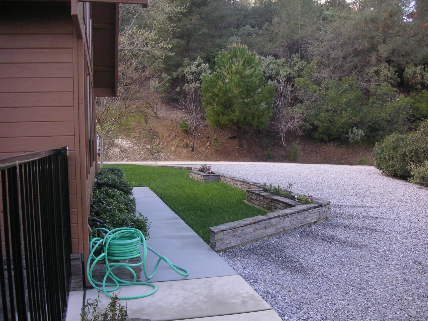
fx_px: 457
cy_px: 160
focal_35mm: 37
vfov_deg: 38.7
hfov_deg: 50.1
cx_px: 214
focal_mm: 6.1
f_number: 2.8
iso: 50
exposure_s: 1/90
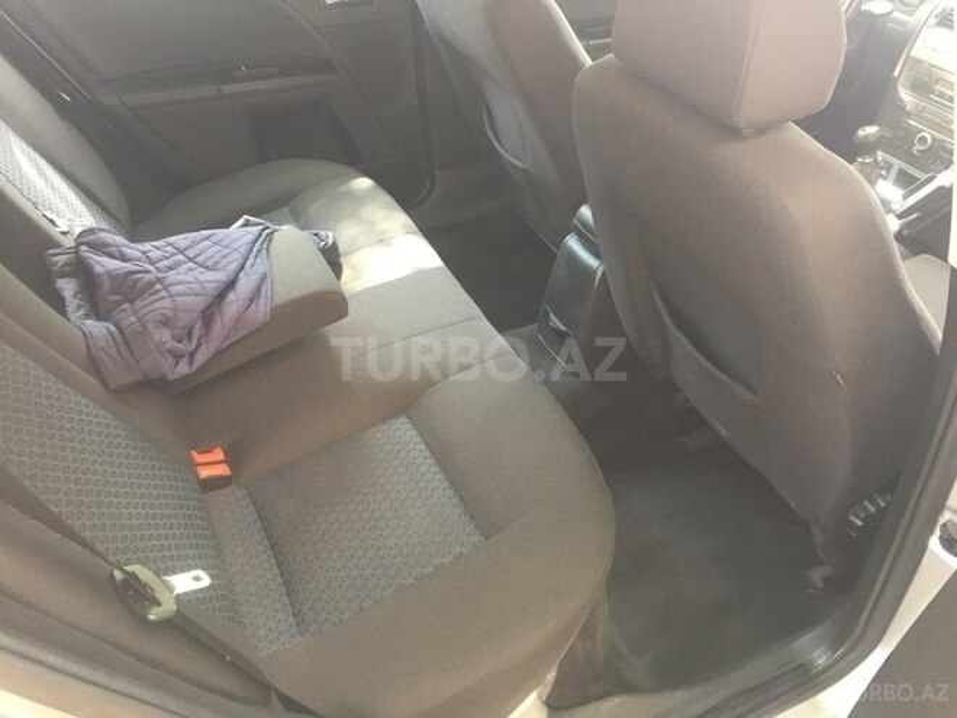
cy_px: 359
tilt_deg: -40.5
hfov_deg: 61.7
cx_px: 478
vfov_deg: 48.2
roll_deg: -6.0
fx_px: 802
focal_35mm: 29
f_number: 2.2
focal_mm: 4.15
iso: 100
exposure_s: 1/33
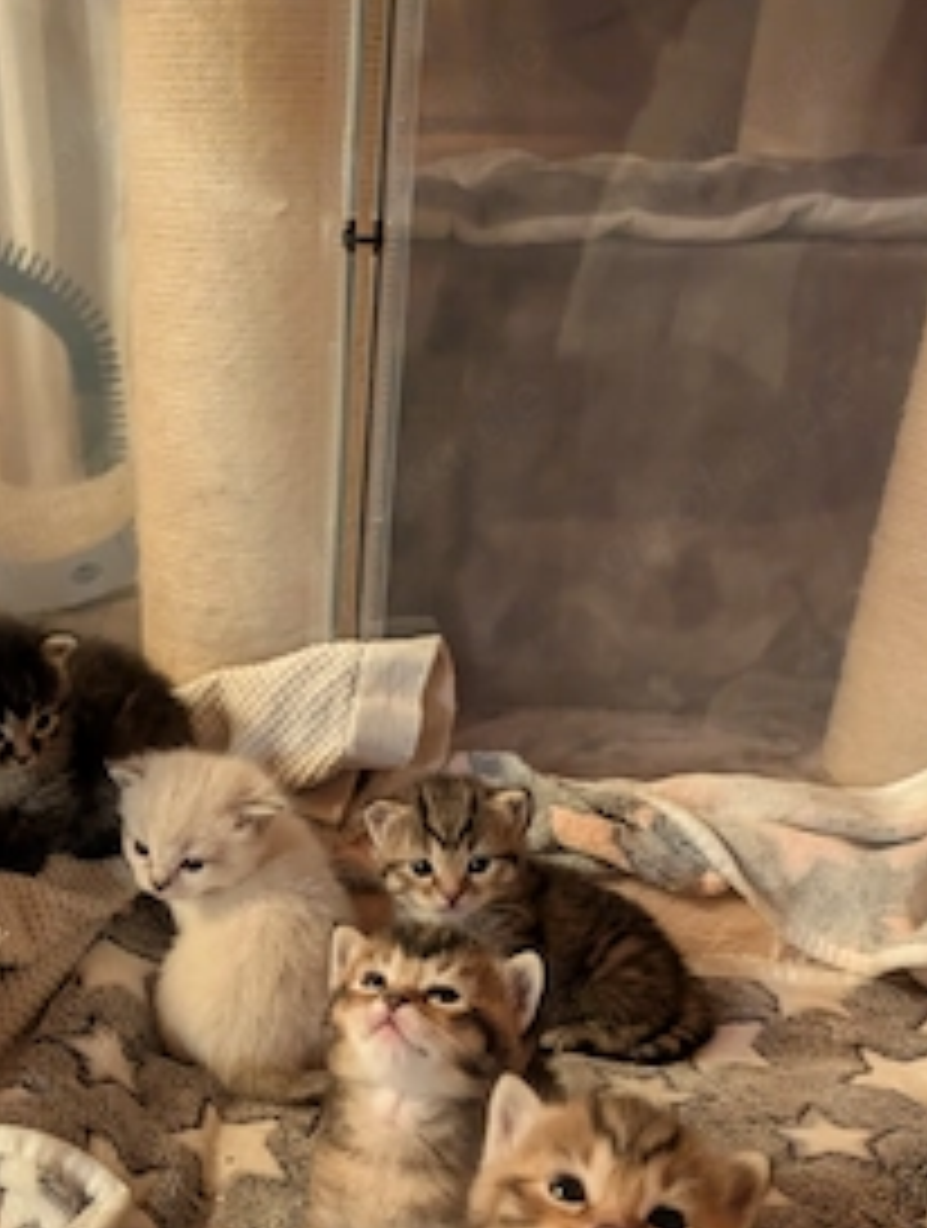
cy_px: 886
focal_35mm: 35
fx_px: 1245
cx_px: 266
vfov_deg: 50.8
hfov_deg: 40.0
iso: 1928
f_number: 1.68
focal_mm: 6.9
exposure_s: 1/16.7
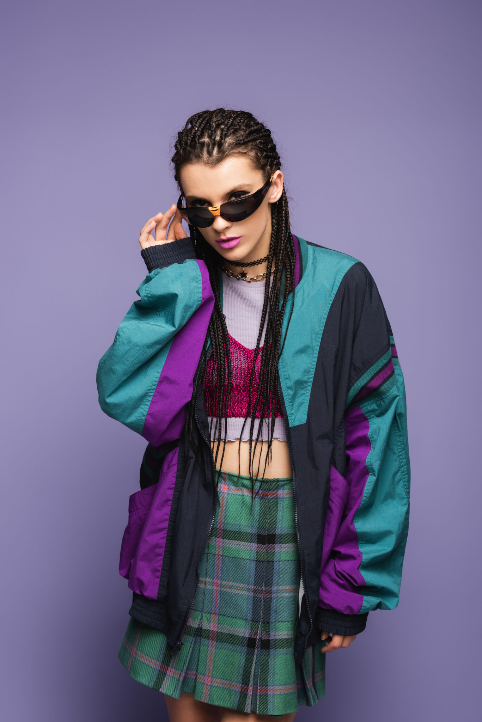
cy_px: 361
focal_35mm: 70
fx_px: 1405
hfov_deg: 19.5
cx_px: 241
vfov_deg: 28.8
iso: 80
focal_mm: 70
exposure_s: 1/200
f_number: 8
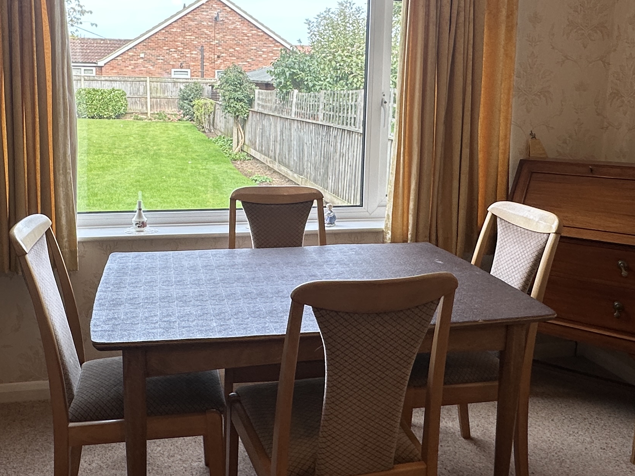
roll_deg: -0.5
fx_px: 624
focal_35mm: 34
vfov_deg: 41.6
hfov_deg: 53.8
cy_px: 187
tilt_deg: -8.1
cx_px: 274
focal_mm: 2.22
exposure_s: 1/167
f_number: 2.2
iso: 40
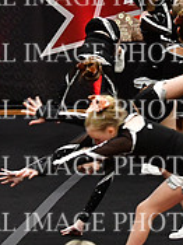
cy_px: 24
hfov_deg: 4.4
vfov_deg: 5.9
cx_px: 106
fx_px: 2364
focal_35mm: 335
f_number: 3.5
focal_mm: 70
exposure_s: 1/500
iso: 4000
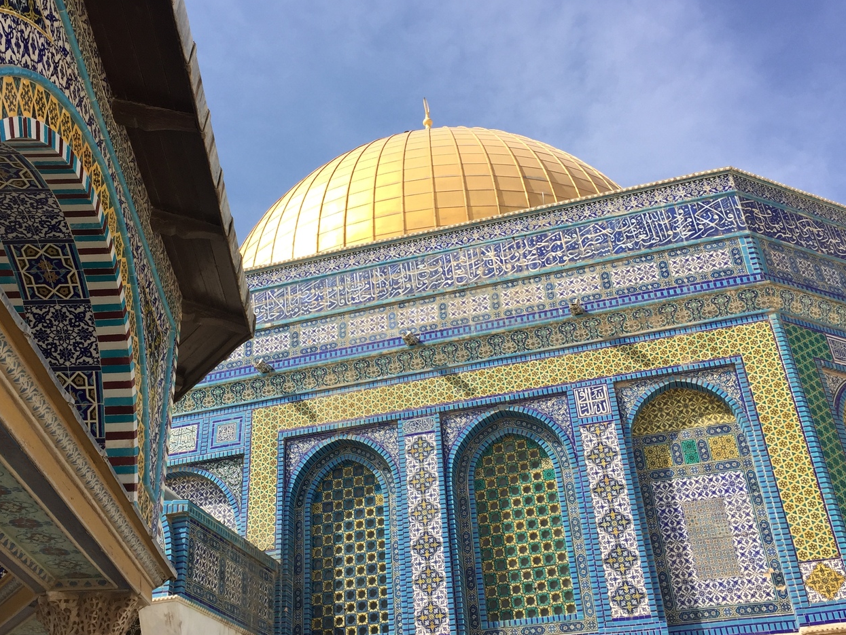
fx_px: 929
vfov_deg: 37.7
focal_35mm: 38
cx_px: 347
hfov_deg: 48.7
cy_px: 308
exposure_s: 1/1522
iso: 32
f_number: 2.2
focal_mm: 4.15
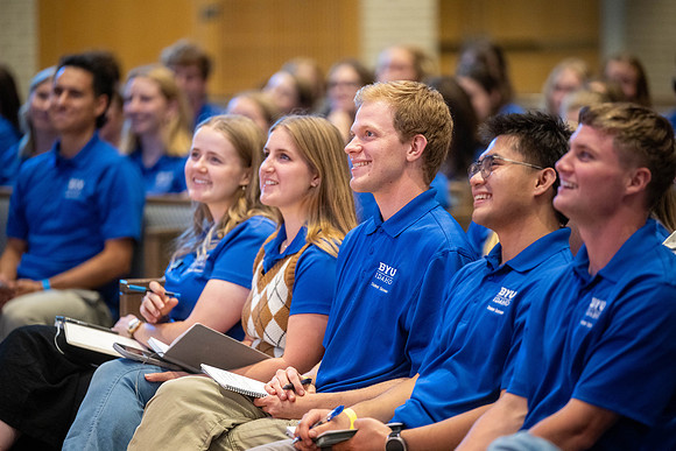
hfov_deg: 10.3
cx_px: 338
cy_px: 226
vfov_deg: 6.9
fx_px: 3756
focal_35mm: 200
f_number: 2.8
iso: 3200
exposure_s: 1/160
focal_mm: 200
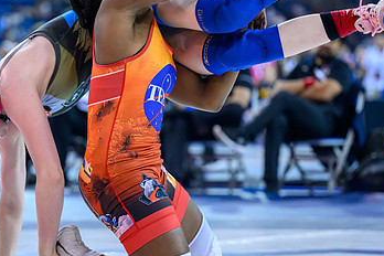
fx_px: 2176
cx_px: 126
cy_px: 159
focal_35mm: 204
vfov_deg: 6.7
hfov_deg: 10.1
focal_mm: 102
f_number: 2.8
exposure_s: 1/800
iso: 2500
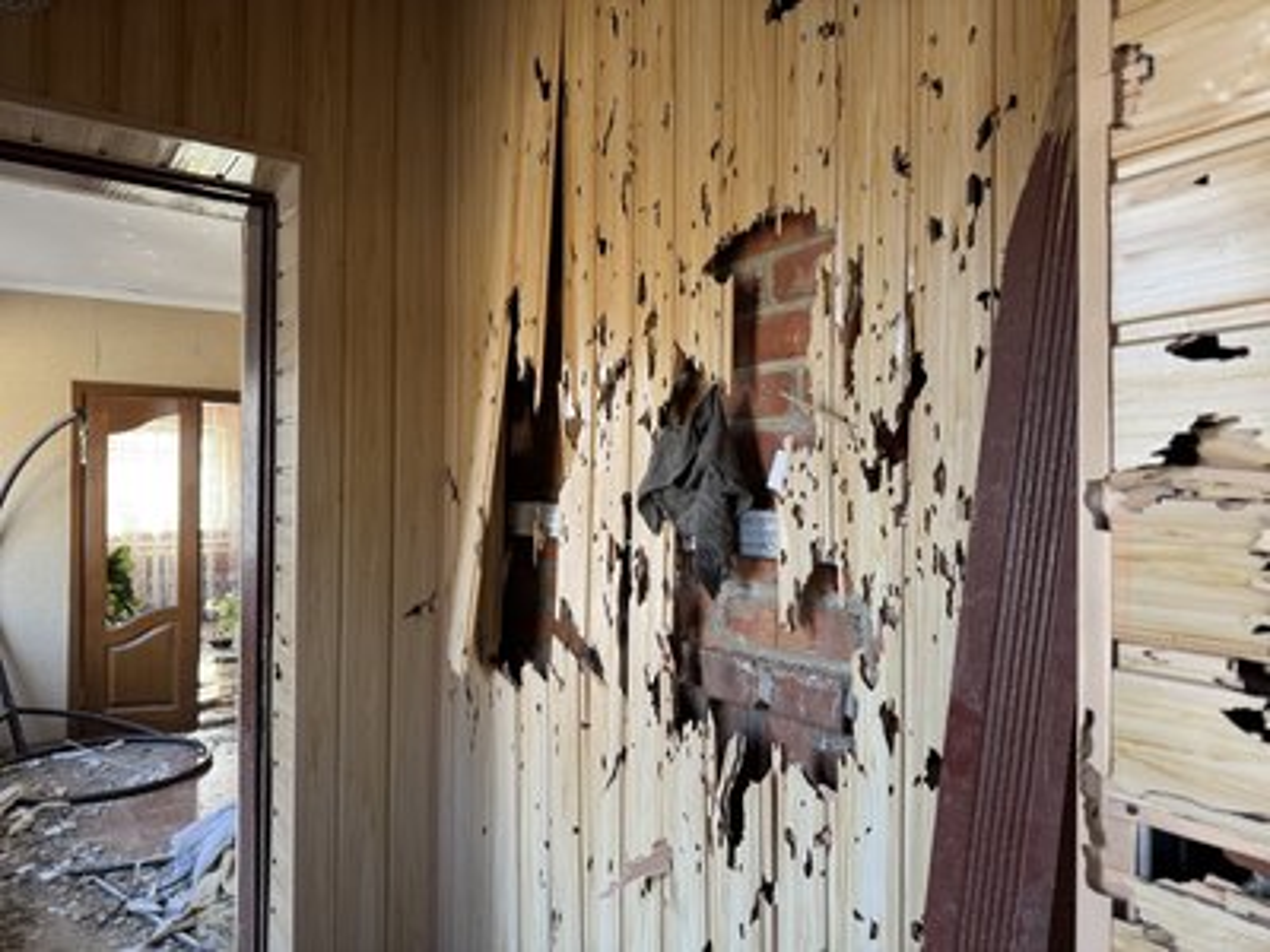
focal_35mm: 24
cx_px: 635
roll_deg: -1.1
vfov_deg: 56.8
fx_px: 881
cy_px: 476
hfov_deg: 71.6
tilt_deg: -1.0
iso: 160
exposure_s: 1/121
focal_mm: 6.76
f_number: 1.78
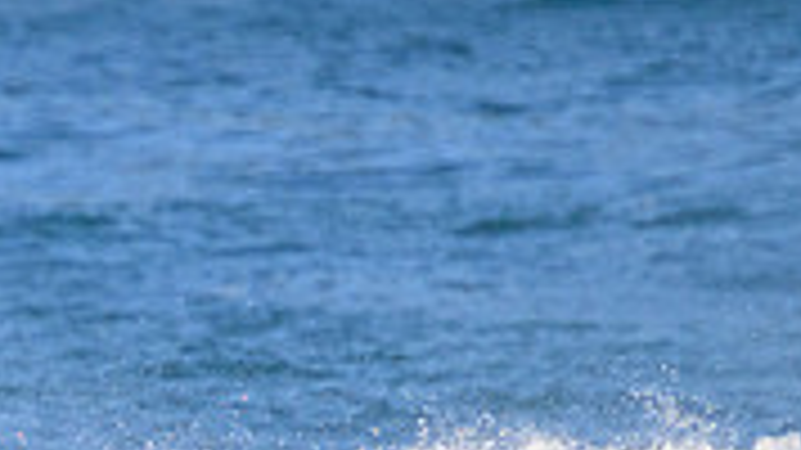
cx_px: -356
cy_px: 758
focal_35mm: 2731
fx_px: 57987
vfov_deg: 0.4
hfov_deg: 0.8
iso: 1400
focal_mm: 800
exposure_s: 1/1250
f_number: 11
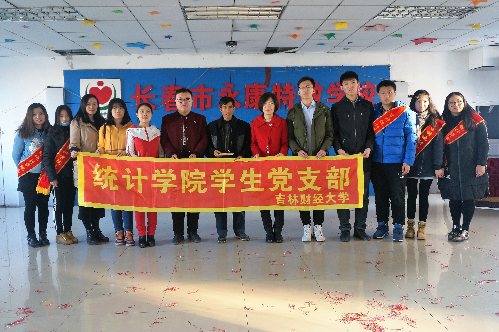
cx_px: 250
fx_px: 436
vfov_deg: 41.6
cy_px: 166
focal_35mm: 32
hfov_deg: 59.5
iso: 640
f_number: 4
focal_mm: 21
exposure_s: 1/60
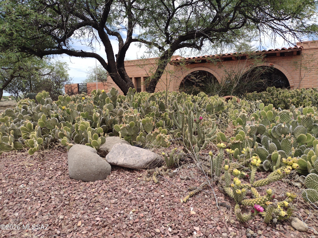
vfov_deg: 51.4
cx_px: 159
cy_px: 119
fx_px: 248
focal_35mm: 27
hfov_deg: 65.3
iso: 100
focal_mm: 4.71
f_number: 1.7
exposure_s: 1/2003
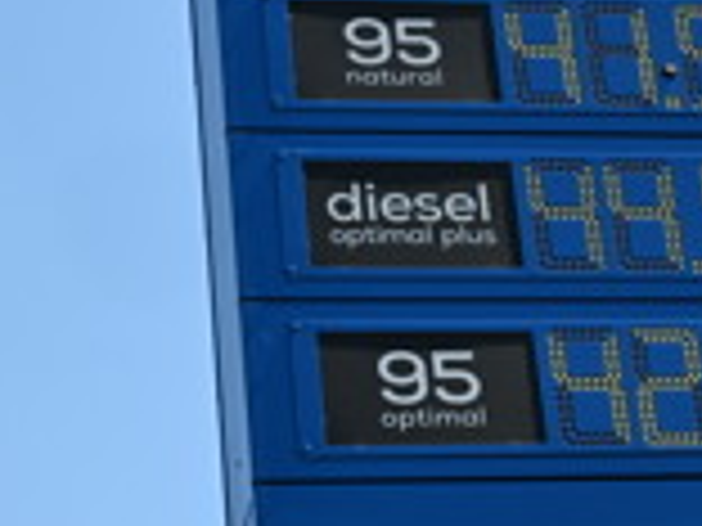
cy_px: 328
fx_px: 2984
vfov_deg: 10.1
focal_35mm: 147
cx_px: 418
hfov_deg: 13.4
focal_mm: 34.5
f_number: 10
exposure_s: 1/125
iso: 100
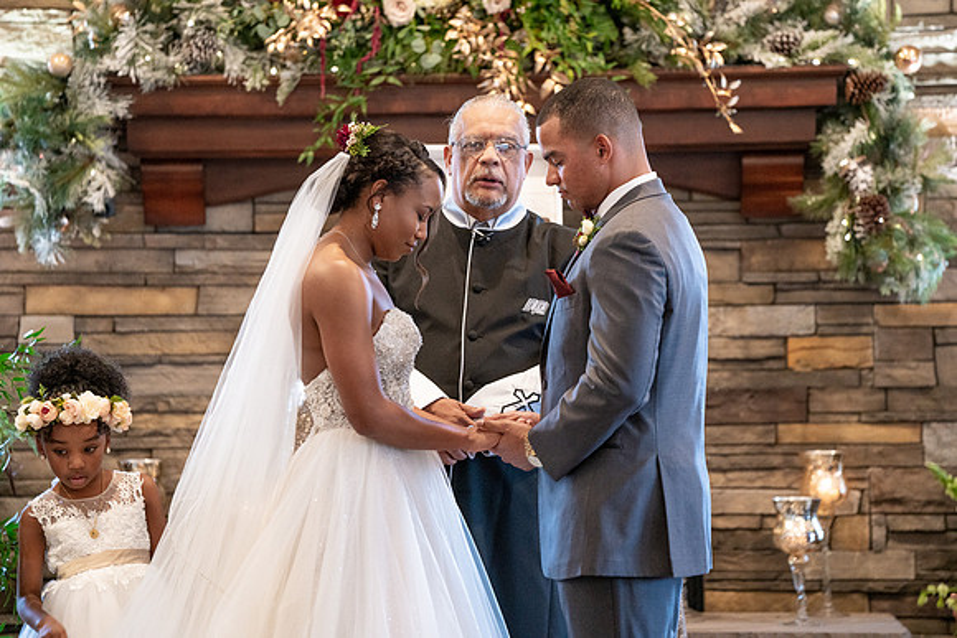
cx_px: 478
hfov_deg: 10.3
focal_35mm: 200
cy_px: 319
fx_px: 5318
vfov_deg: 6.9
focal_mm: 200
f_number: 3.5
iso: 2000
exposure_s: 1/100
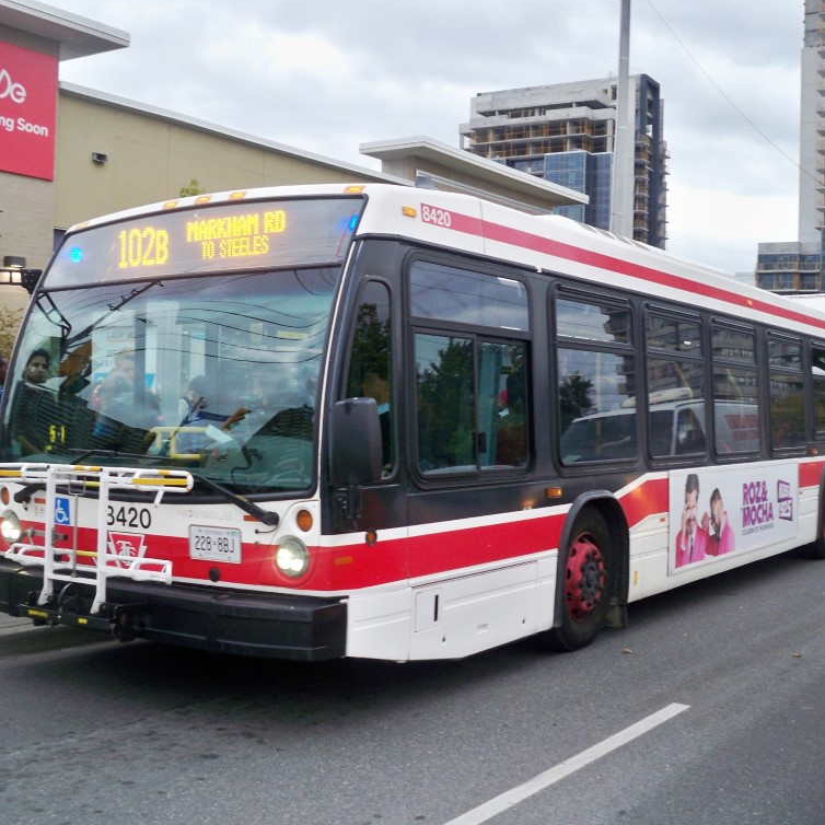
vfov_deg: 40.0
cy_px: 414
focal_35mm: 42
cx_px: 403
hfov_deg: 40.0
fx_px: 1132
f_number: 3.1
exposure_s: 1/60
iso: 125
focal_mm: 6.3
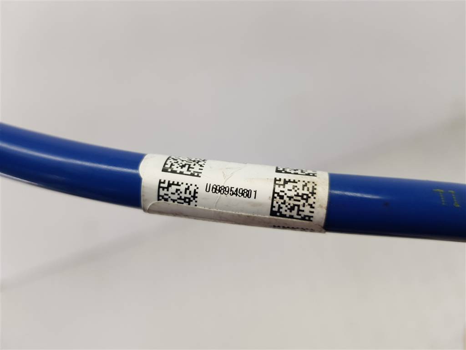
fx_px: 350
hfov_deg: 67.3
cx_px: 233
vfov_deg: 53.1
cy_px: 175
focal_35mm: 26
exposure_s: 1/128
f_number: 1.7
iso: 40
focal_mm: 4.2
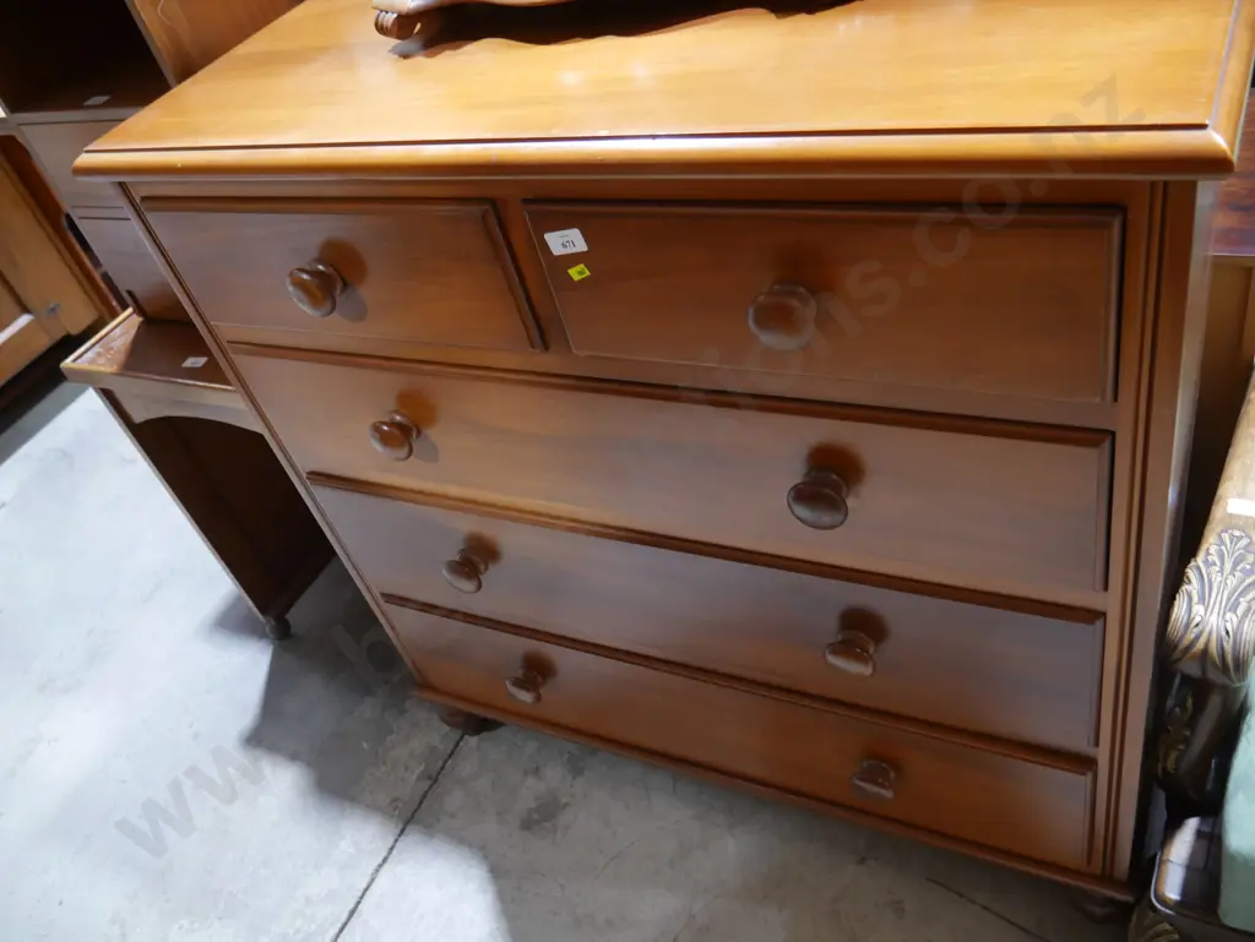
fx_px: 1016
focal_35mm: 28
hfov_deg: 63.4
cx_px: 628
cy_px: 471
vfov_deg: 49.8
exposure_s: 1/60
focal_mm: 14
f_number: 3.5
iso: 1000
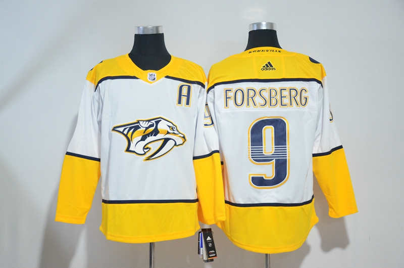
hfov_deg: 32.0
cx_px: 202
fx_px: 706
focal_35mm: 63
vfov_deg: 21.5
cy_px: 134
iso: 4000
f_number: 4.5
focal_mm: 42
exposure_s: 1/40
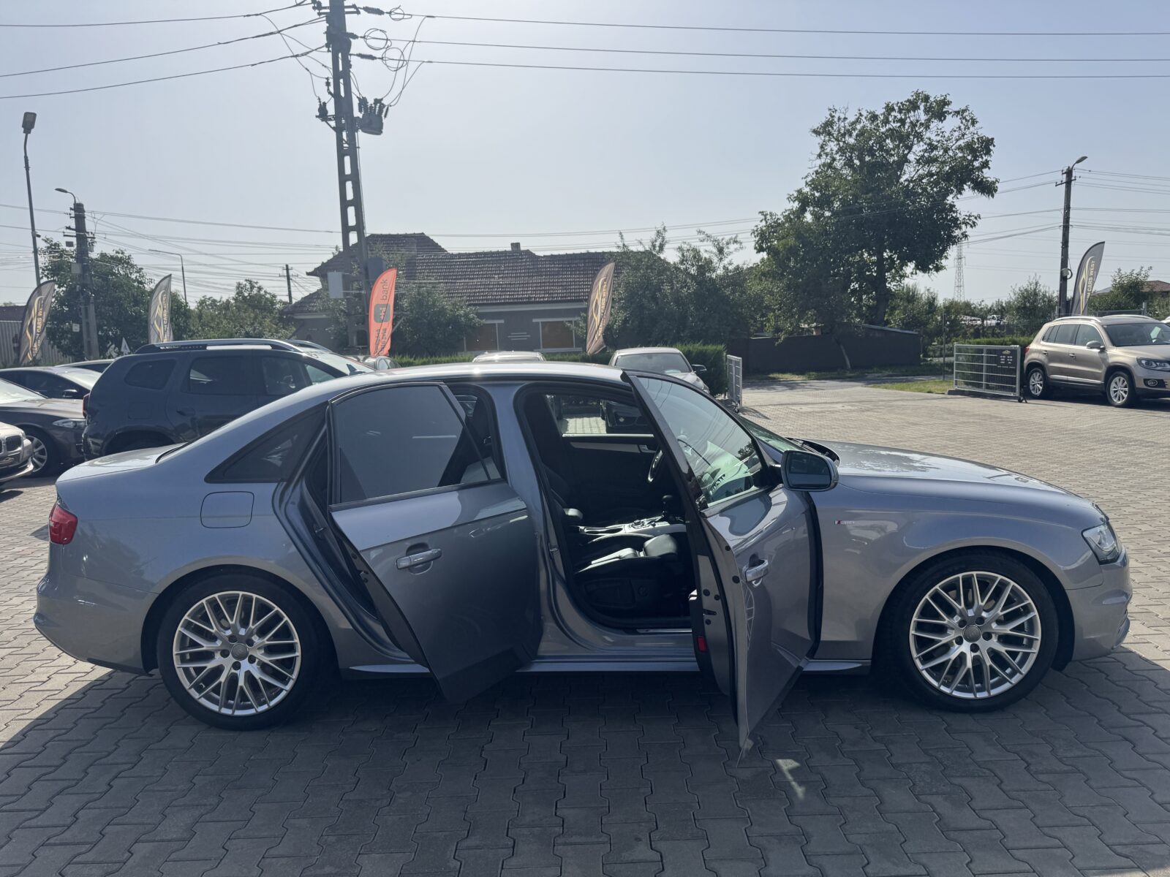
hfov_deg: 71.6
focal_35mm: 24
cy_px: 438
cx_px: 585
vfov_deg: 56.8
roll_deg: +2.0
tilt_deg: -6.7
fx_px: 811
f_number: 1.78
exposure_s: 1/7092
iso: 80
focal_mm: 6.76
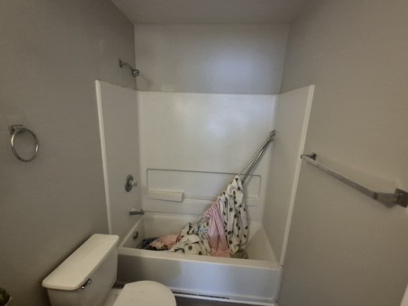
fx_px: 189
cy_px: 160
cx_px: 204
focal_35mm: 16
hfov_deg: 94.5
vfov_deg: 78.1
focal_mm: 1.74
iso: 1600
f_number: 2.2
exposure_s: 1/60
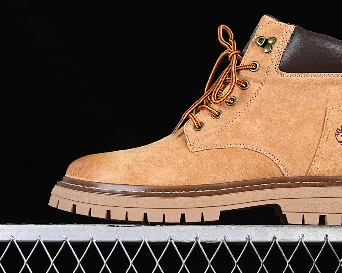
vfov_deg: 16.9
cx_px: 215
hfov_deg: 21.0
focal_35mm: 91
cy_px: 137
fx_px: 921
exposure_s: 1/60
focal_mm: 50
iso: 160
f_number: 7.1
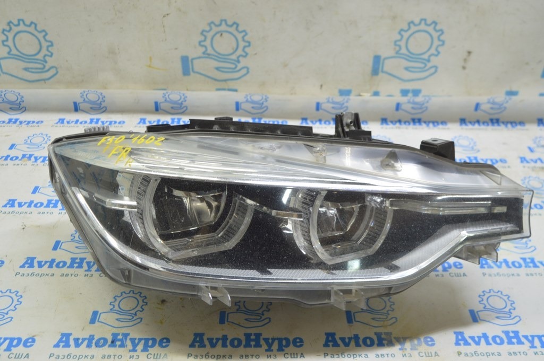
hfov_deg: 51.3
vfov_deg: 35.4
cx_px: 272
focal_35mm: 38
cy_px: 180
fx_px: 566
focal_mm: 25
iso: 400
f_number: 5.6
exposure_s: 1/20
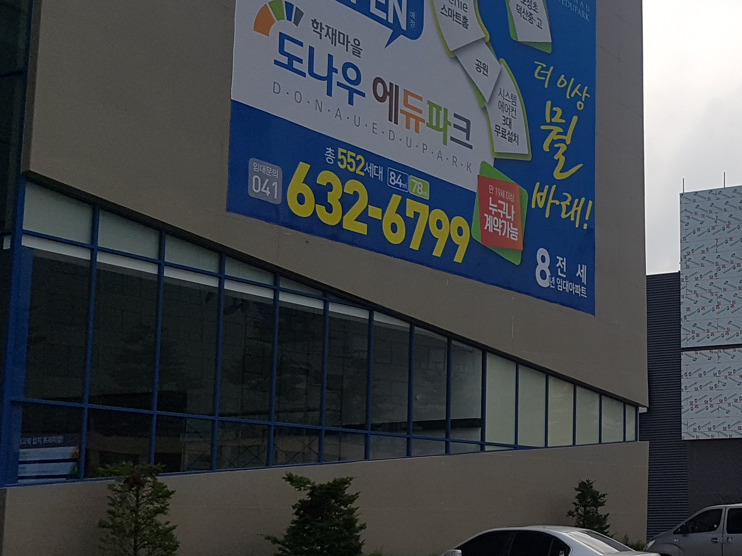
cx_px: 734
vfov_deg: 27.0
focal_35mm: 54
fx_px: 1158
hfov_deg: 32.8
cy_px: 344
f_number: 1.7
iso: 50
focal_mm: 4.2
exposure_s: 1/5424
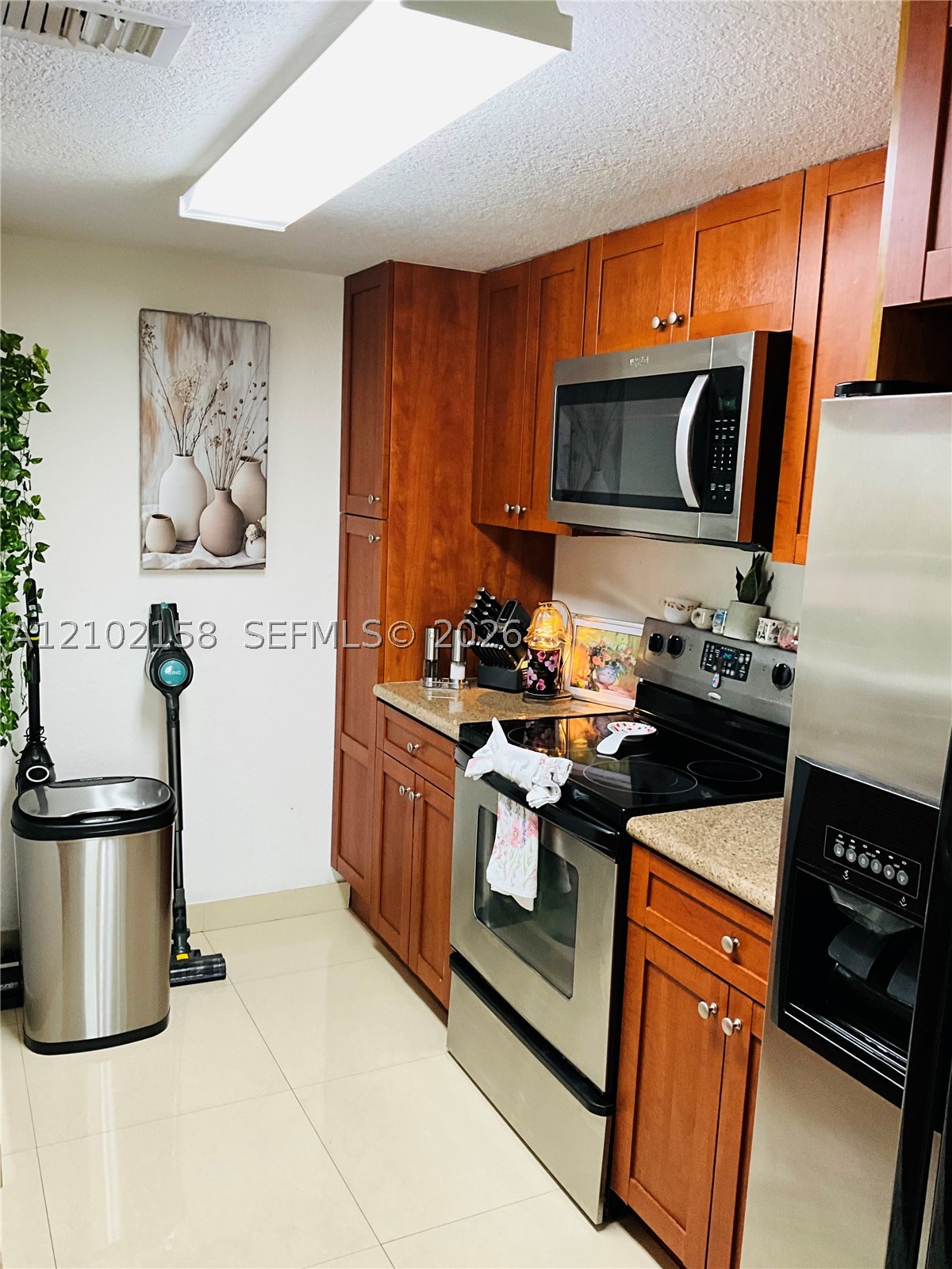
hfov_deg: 48.2
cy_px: 634
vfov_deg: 61.7
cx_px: 476
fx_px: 1063
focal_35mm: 29
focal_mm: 3
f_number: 1.8
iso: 125
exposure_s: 1/60
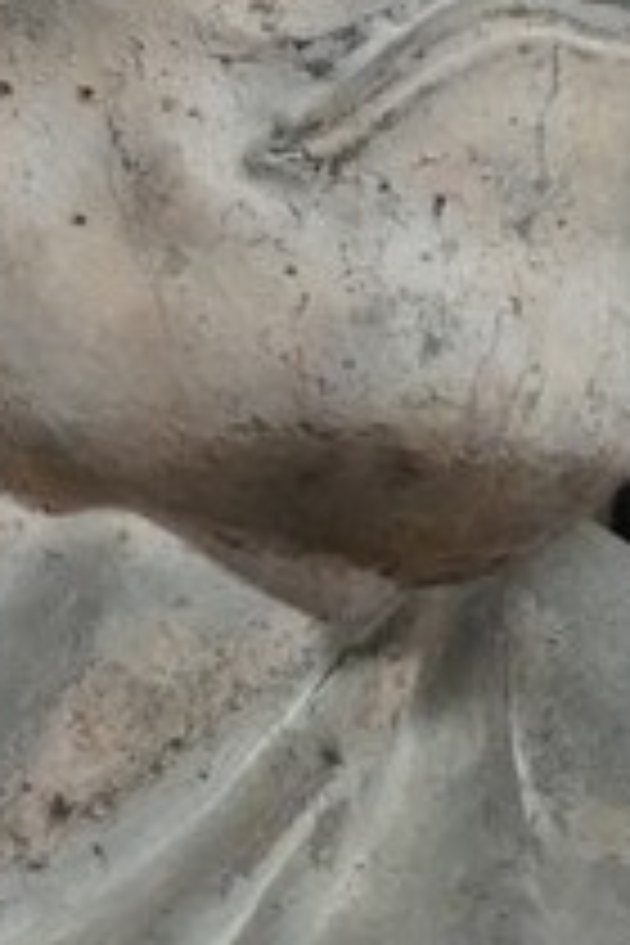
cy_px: 9
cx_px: 171
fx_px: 13439
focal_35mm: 512
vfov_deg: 4.0
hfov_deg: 2.7
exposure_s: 1/160
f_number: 4
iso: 12800
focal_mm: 105
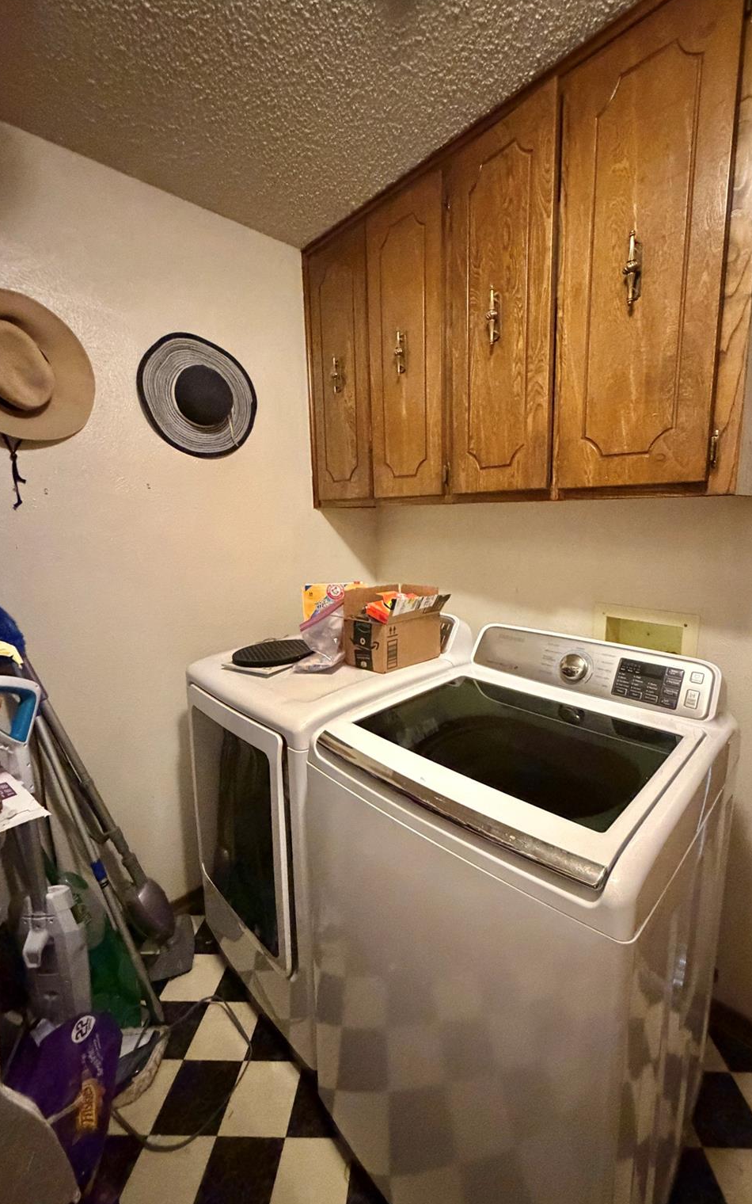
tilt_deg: -9.8
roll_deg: +0.7
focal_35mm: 15
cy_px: 601
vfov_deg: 101.5
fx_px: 492
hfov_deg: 74.4
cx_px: 427
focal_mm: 2.22
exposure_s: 1/40
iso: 1250
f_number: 2.2
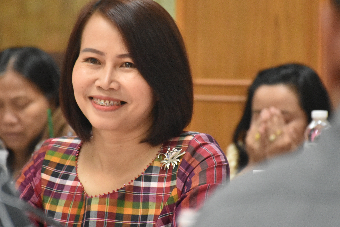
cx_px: 162
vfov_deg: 4.4
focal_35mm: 315
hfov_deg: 6.5
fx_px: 2975
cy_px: 106
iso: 2500
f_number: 5.6
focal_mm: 140
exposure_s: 1/100
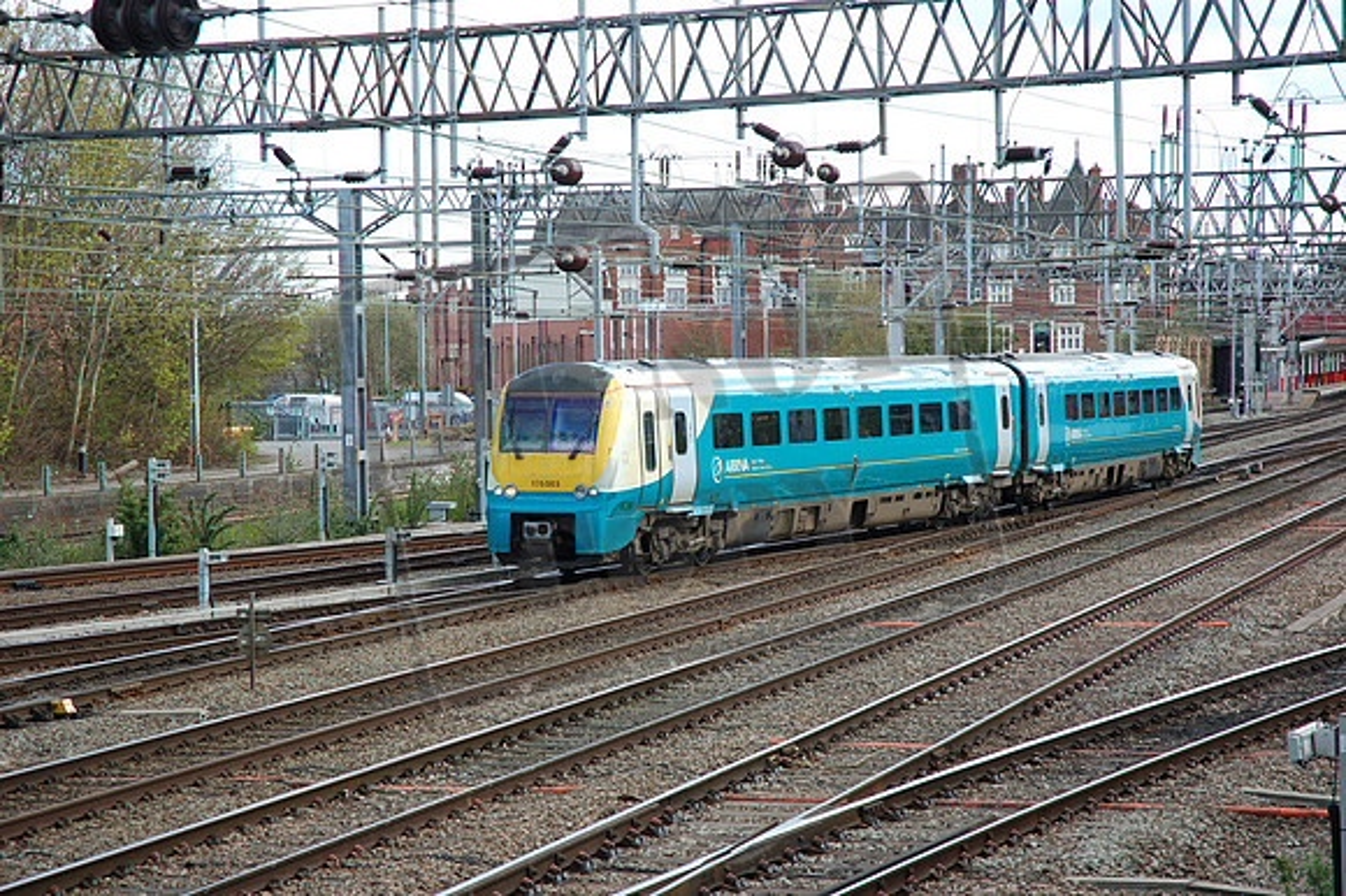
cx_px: 673
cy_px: 448
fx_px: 3475
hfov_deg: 21.9
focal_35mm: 93
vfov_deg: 14.7
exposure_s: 1/400
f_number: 5
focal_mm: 62
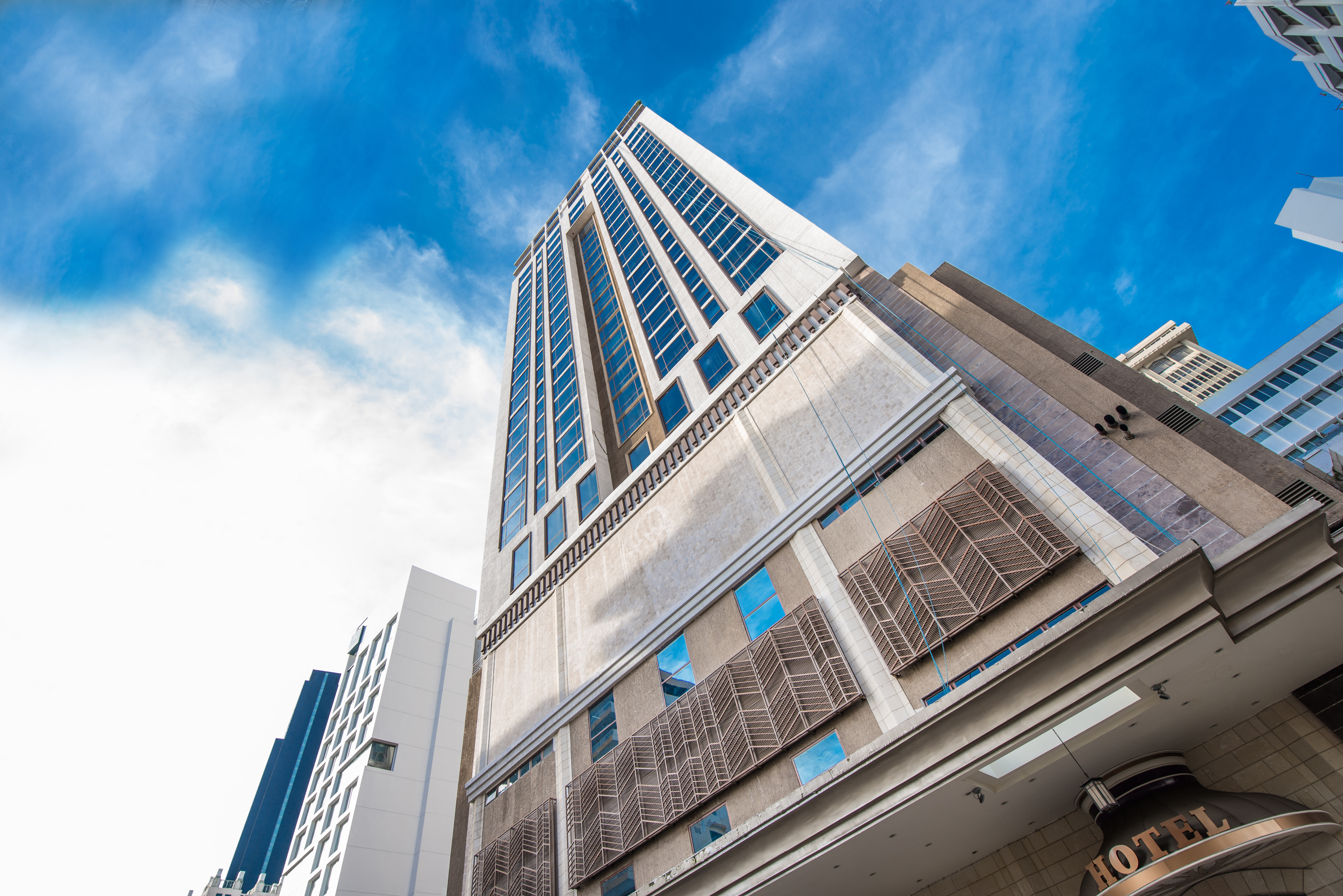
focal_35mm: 15
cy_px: 448
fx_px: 560
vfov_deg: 77.4
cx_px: 672
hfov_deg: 100.4
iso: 50
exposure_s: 1/100
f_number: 5
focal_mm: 15
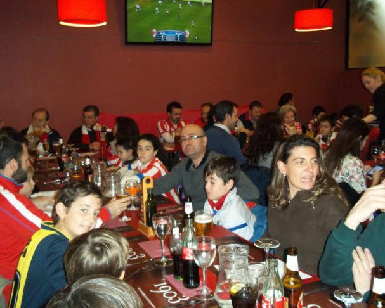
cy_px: 157
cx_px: 183
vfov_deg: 38.2
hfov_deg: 46.8
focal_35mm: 39
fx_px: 445
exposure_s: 1/30
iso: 400
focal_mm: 6.5
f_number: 3.1
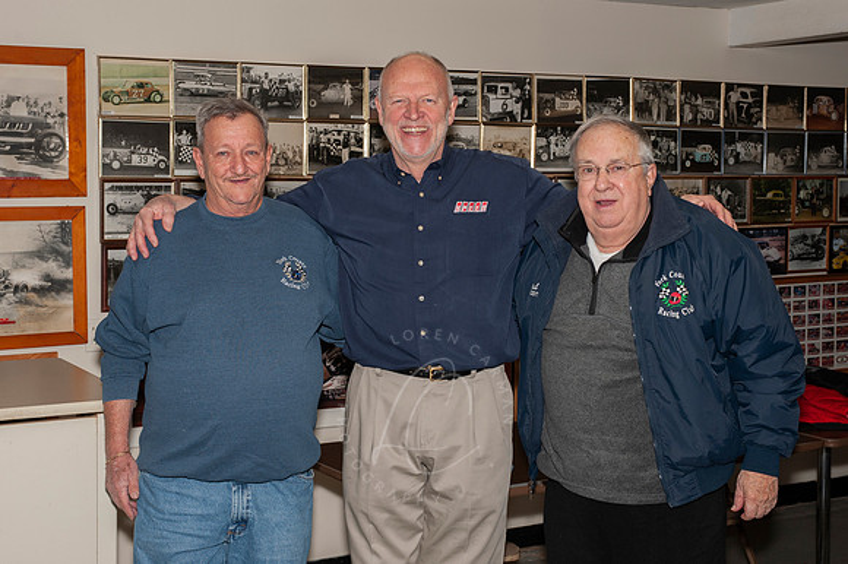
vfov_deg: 24.1
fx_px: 1320
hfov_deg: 35.6
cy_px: 246
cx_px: 424
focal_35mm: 56
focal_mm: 48
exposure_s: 1/250
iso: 500
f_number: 8
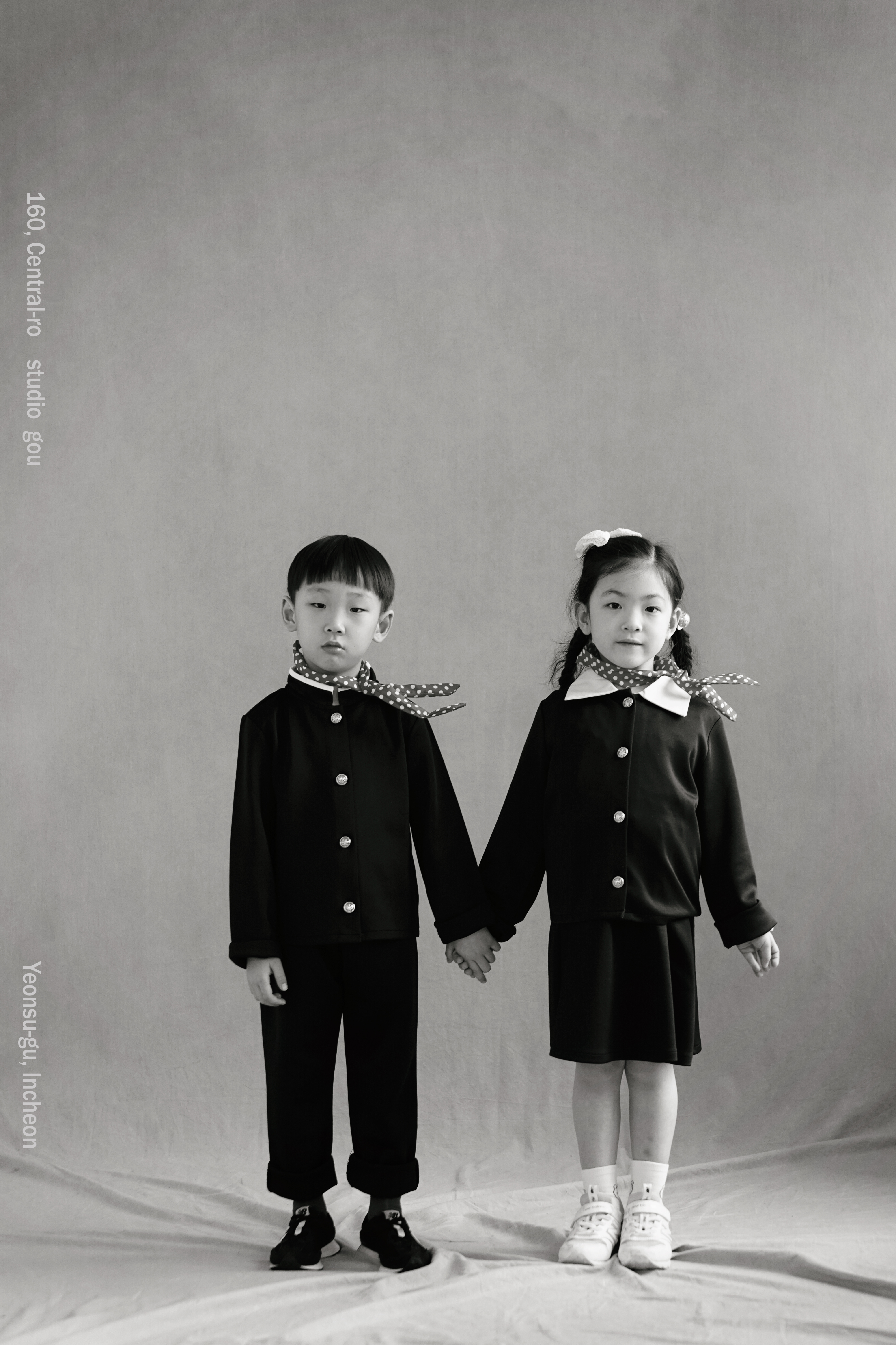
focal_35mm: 108
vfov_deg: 18.9
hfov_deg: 12.7
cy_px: 672
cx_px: 448
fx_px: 4032
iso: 1600
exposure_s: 1/100
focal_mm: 108
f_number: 3.5
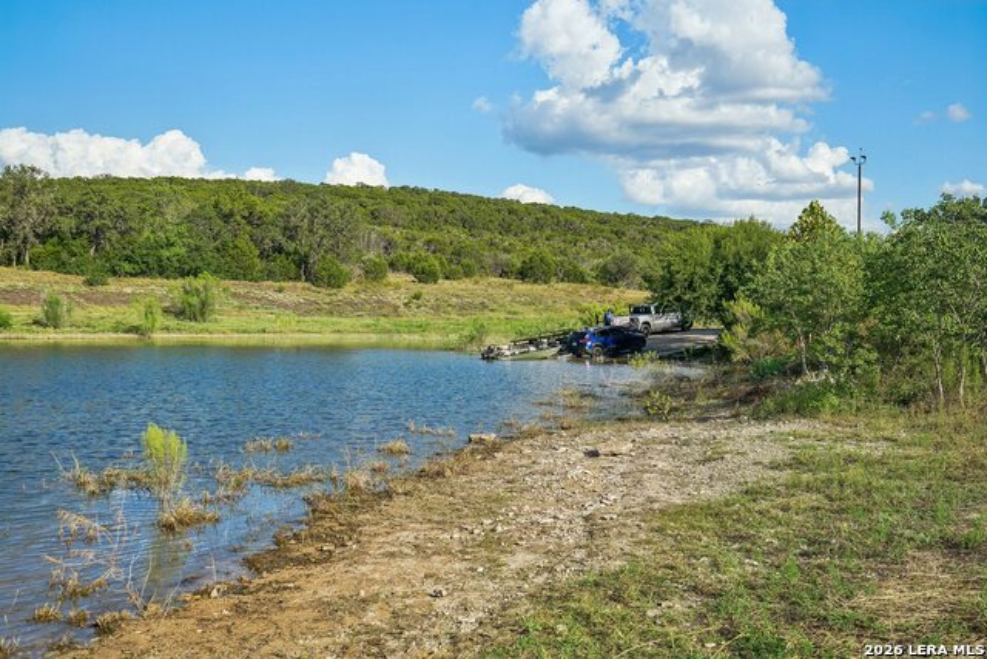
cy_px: 330
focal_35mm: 35
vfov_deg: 37.9
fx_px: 960
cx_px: 494
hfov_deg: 54.4
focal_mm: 35
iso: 200
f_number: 8
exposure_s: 1/320
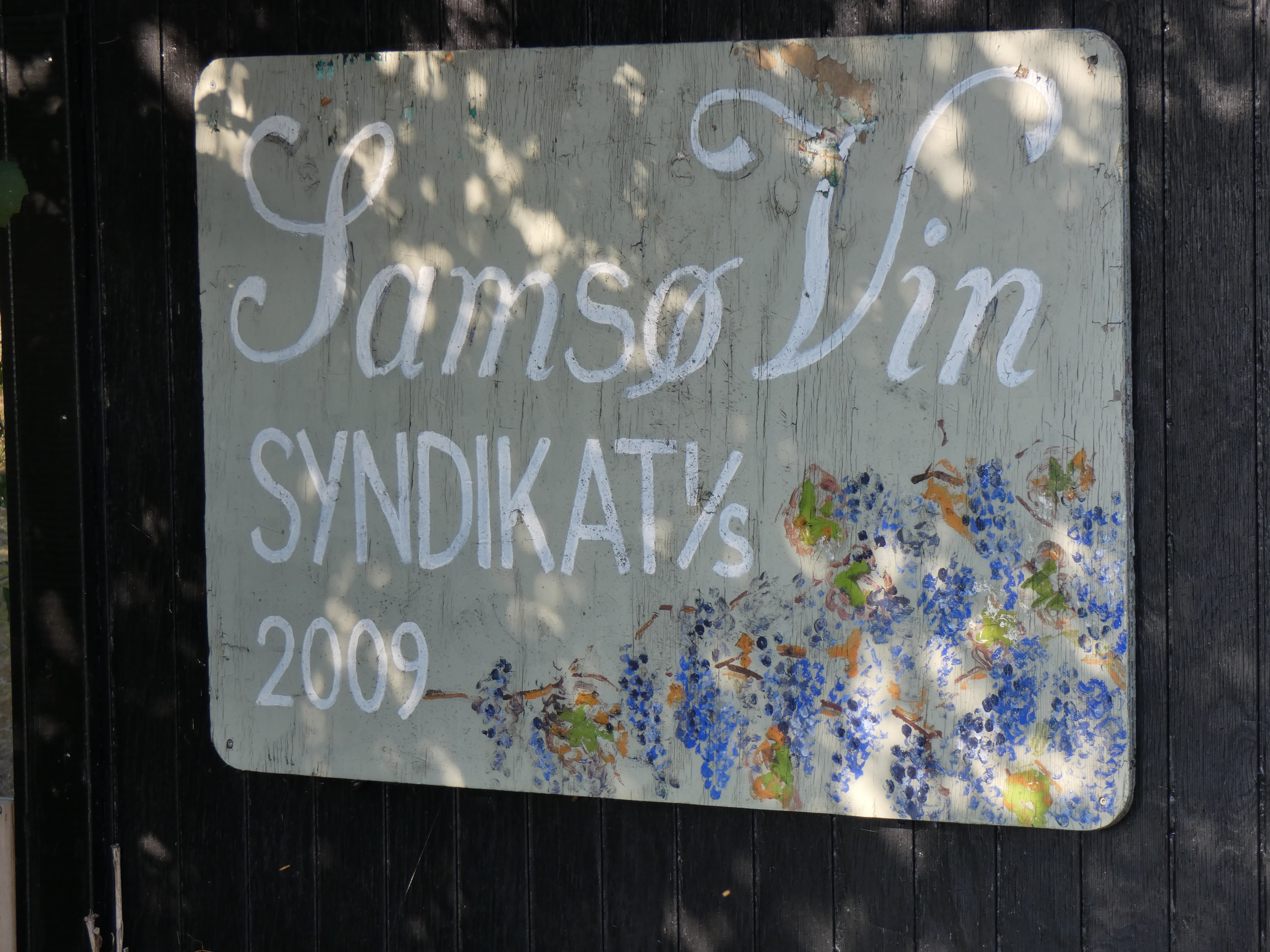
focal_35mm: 138
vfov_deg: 10.7
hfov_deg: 14.3
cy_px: 476
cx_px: 635
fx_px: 5063
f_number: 5.3
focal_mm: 24.7
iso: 80
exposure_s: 1/160
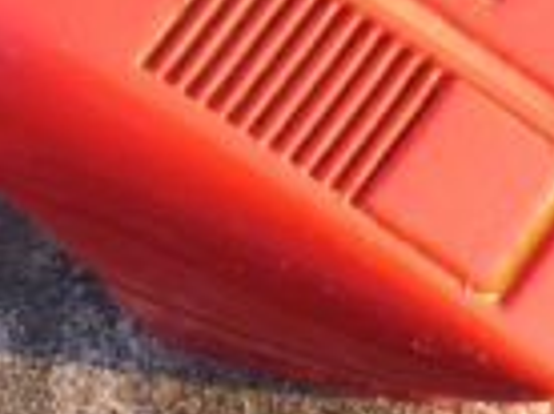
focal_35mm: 180
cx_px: -265
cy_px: -482
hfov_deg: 10.6
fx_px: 2876
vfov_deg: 7.8
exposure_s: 1/141
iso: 50
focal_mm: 6.2
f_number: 2.8
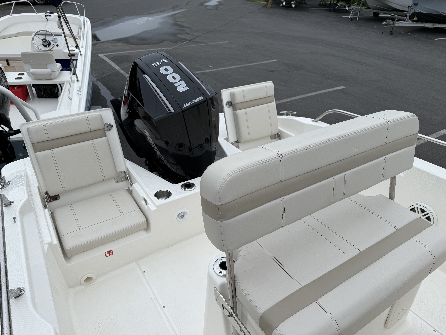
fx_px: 309
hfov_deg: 71.6
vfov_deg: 56.8
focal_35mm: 24
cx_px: 223
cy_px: 168
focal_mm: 6.76
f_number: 1.78
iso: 80
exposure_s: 1/2445
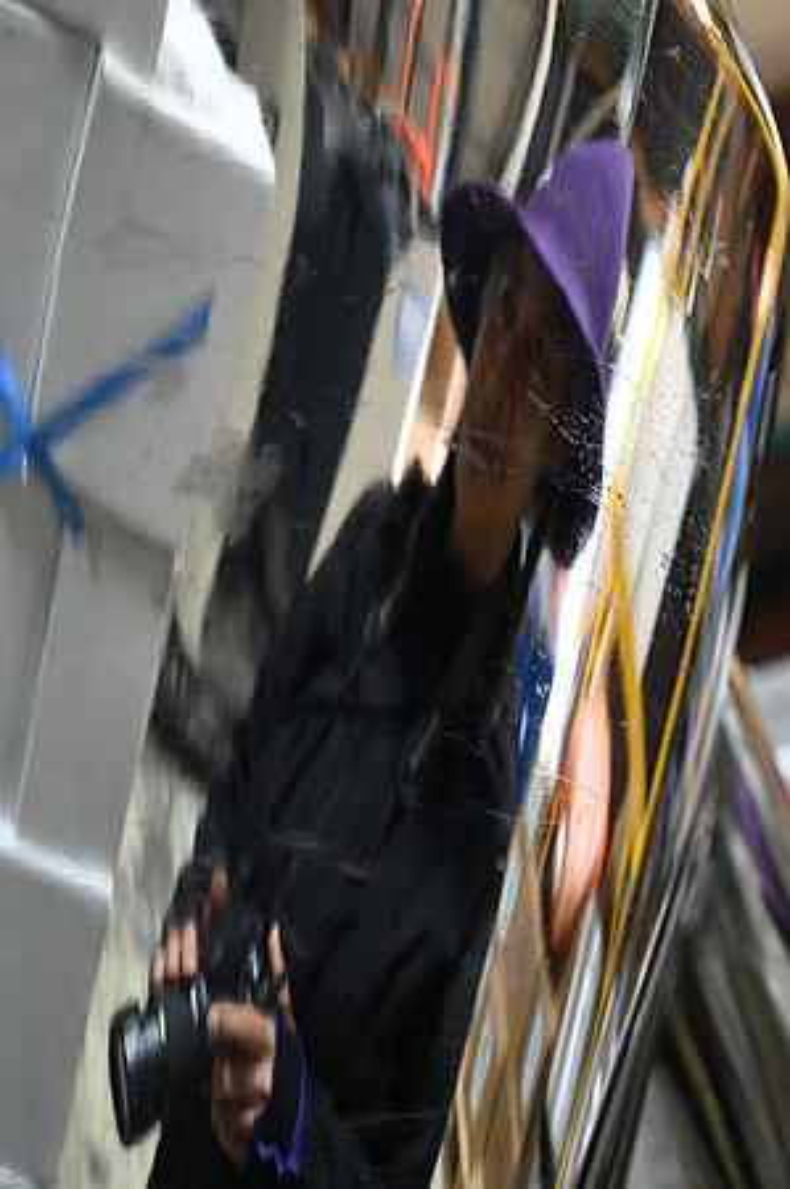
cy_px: 594
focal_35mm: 70
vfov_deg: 28.9
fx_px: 2309
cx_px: 395
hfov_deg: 19.4
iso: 1000
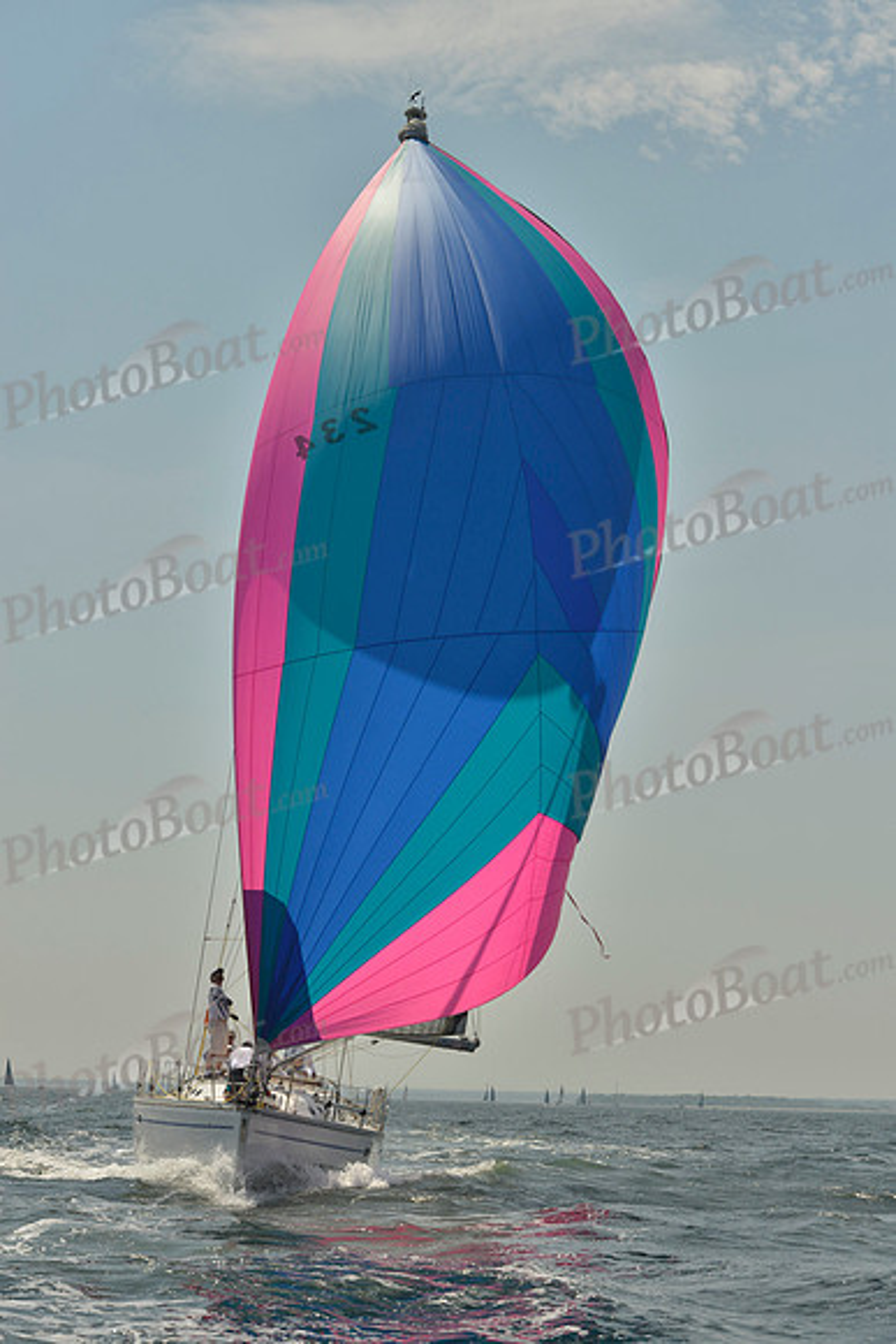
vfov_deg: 28.8
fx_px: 2612
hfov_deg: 19.5
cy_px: 672
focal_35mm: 70
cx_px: 448
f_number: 8
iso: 200
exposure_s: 1/1250
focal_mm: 70
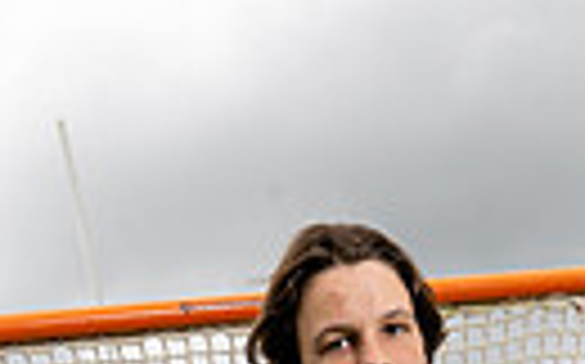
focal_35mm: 113
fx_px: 1800
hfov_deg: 18.3
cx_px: 459
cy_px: 917
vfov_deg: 9.9
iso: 250
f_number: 9
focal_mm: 32
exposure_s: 1/250
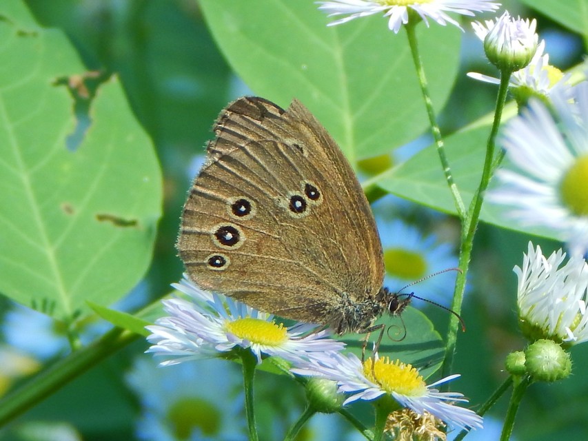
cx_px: 294
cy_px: 220
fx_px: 3092
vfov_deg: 8.2
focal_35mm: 182
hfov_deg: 10.9
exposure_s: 1/160
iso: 125
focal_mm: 32.8
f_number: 5.3
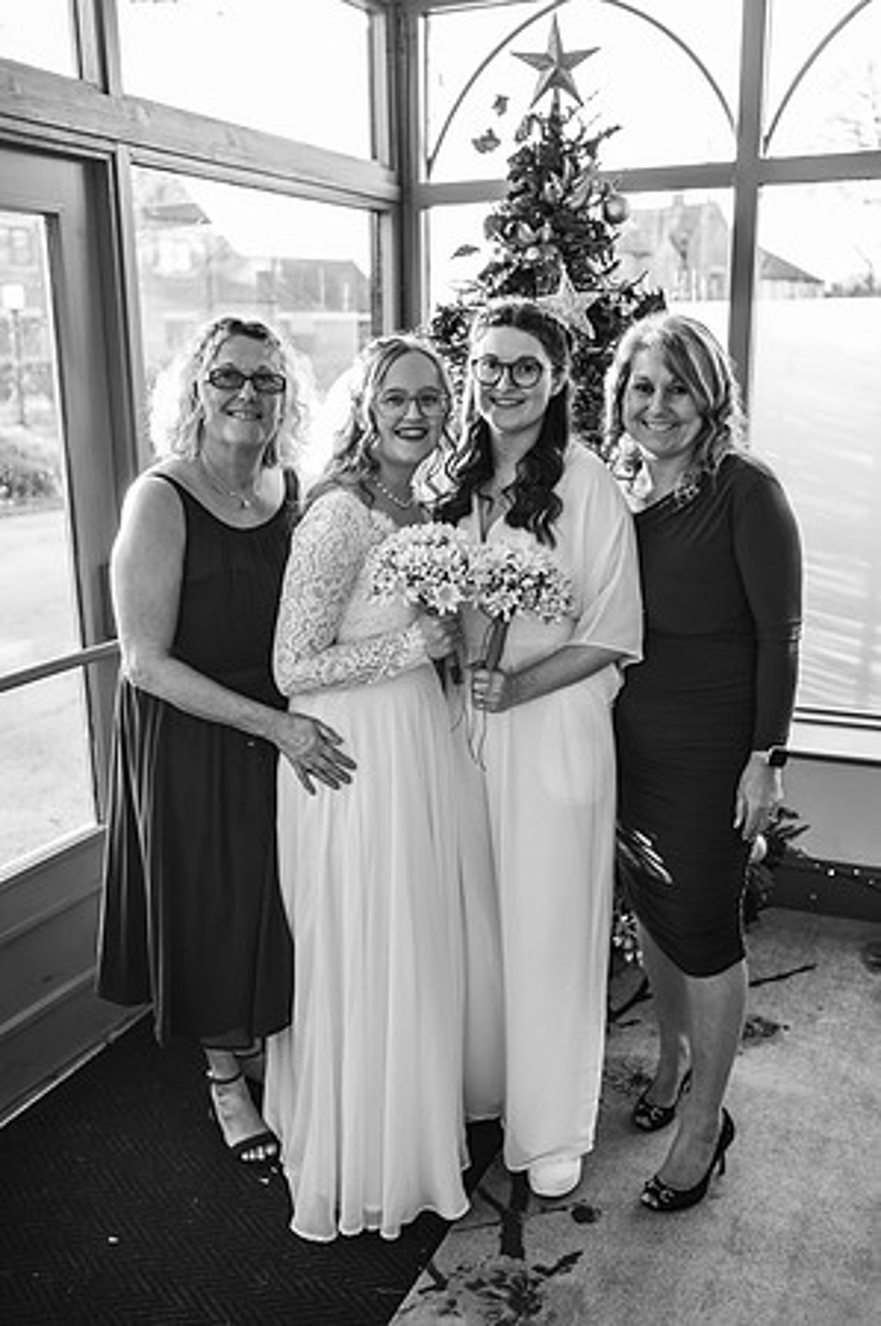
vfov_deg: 54.5
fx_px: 1288
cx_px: 440
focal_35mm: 35
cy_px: 663
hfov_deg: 37.8
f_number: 2.5
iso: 640
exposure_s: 1/200
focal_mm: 35
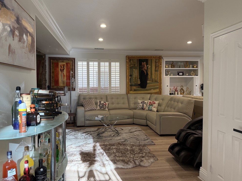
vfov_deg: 54.9
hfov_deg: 69.4
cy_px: 89
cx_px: 117
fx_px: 175
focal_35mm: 25
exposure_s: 1/120
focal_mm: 6.76
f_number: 1.78
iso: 200
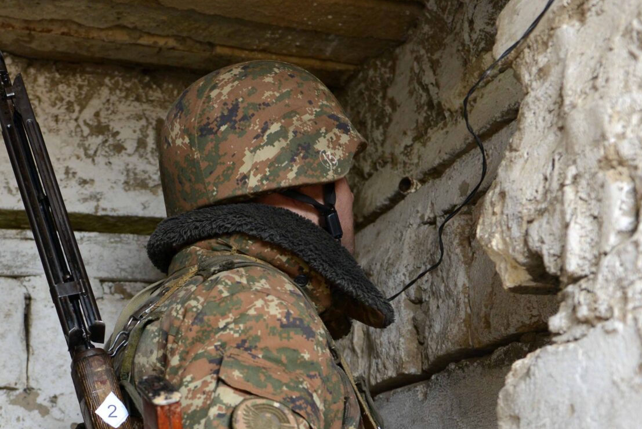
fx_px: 1320
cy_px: 429
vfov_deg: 18.0
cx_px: 167
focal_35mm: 74
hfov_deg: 27.0
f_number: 3.2
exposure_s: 1/50
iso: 800
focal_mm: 32
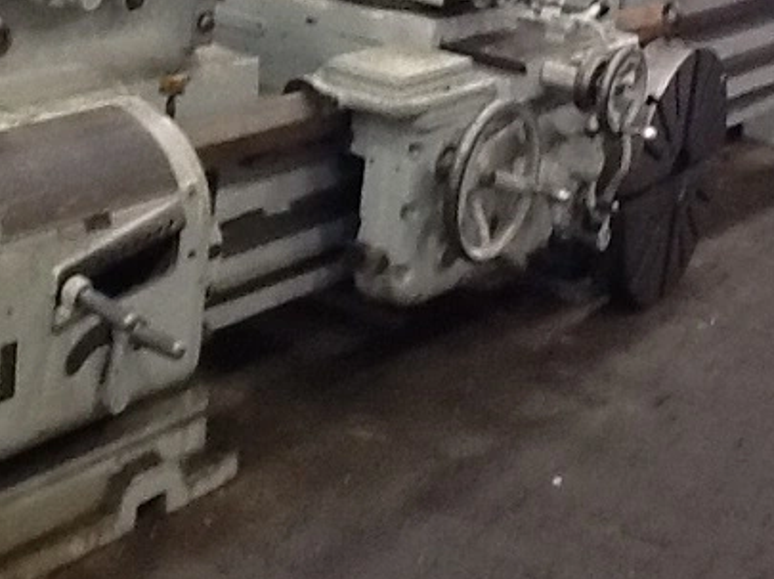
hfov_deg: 22.5
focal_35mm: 87
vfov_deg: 16.8
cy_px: 76
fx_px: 1944
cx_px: 275
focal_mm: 2.03
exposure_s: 1/30
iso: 125
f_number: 2.4
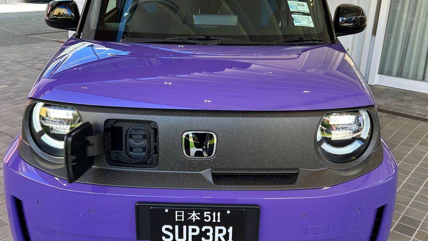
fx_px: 431
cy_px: 131
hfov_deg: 52.8
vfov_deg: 31.2
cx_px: 205
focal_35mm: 38
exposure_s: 1/100
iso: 40
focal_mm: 5.7
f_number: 1.5
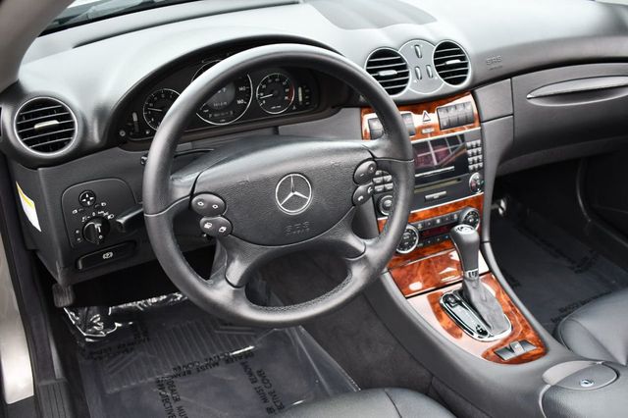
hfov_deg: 53.2
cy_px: 209
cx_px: 314
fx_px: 628
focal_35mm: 36
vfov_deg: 36.8
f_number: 4
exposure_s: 1/250
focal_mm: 24
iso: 400
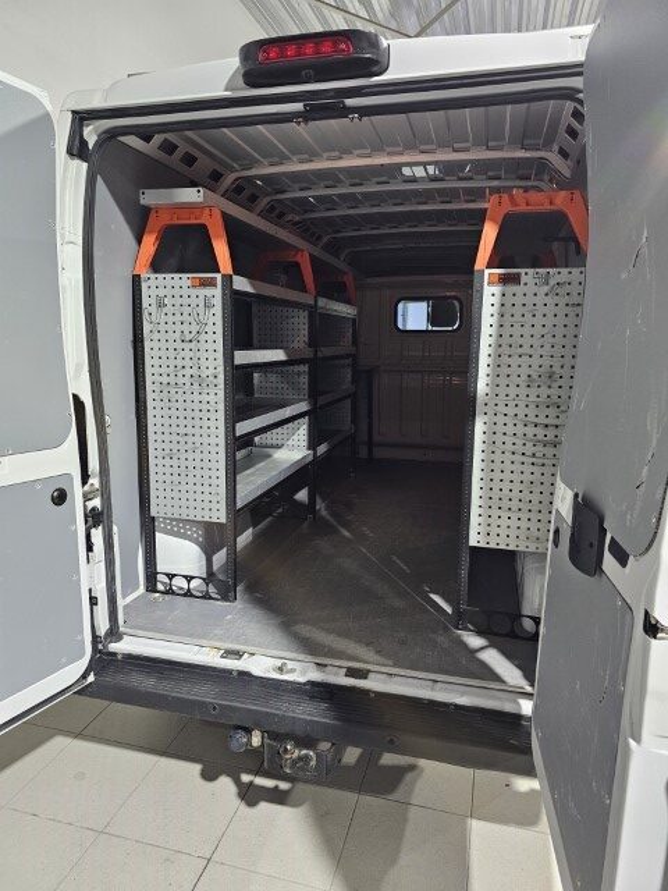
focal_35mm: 23
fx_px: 592
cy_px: 446
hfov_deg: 58.9
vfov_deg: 73.9
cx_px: 334
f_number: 1.7
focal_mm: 6.3
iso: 500
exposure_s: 1/100
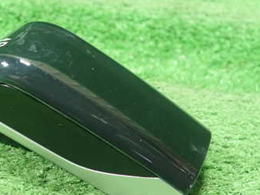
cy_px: 105
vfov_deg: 27.0
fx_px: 406
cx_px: 76
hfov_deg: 35.0
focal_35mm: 54
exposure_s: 1/80
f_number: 2.3
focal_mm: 5.5
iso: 800
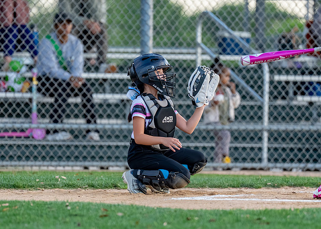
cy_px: 115
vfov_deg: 3.2
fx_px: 4130
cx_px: 151
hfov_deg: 4.5
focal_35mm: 453
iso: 800
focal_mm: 200
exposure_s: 1/1600
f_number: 2.8
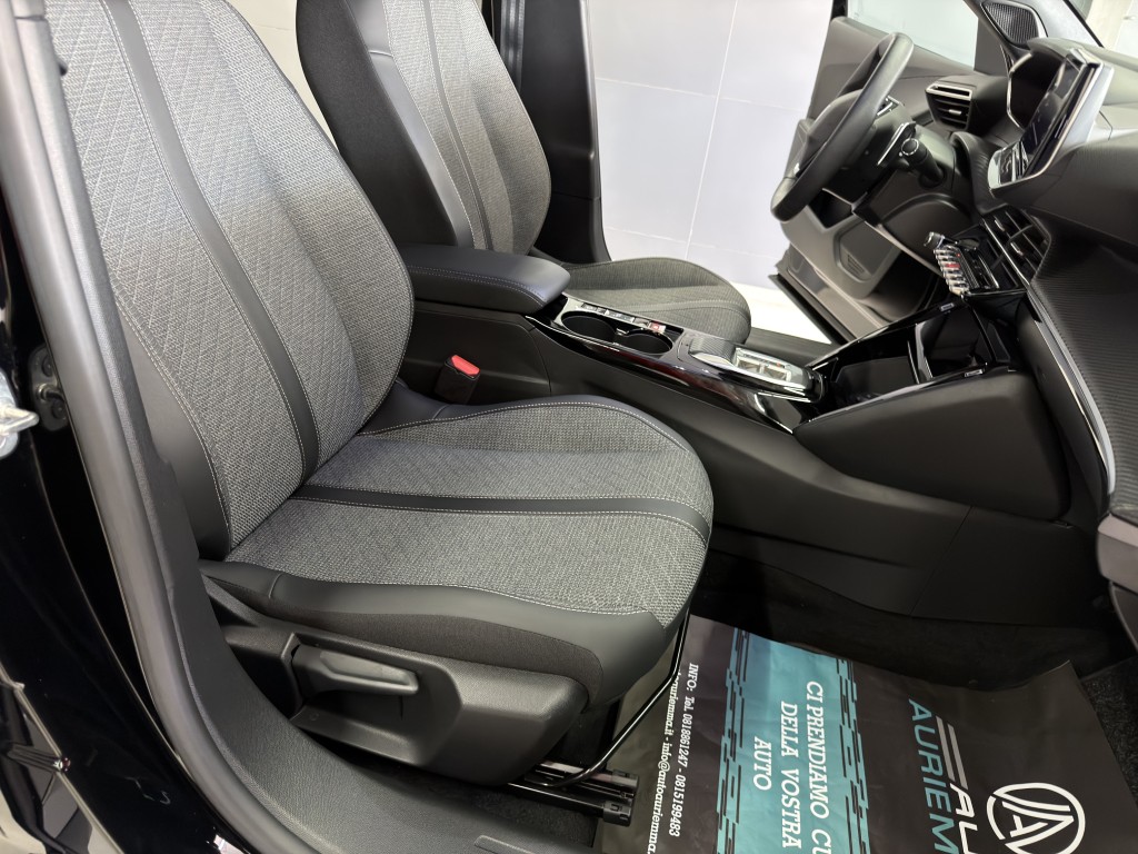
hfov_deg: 71.6
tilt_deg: -28.7
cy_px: 427
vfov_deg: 56.8
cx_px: 569
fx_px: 789
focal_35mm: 24
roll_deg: -7.3
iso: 500
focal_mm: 6.76
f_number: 1.78
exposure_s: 1/25
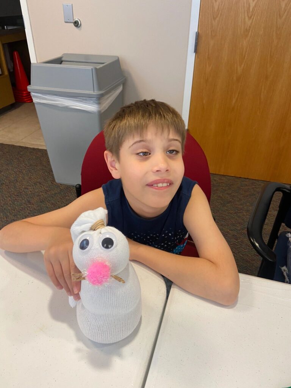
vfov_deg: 67.3
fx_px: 291
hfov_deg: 53.1
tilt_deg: -34.1
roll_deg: +0.6
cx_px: 146
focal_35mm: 26
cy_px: 194
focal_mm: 4.25
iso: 125
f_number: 1.8
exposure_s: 1/60
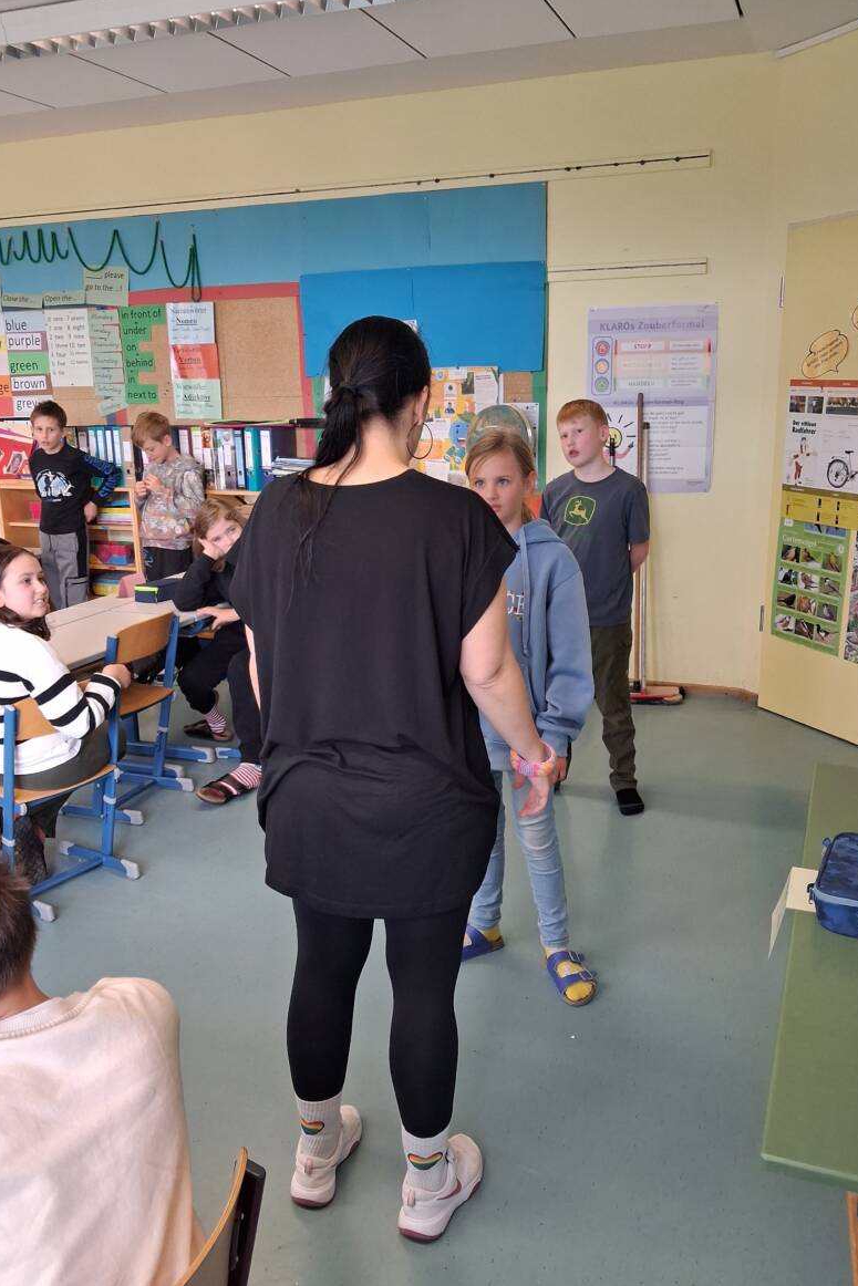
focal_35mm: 29
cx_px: 434
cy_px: 624
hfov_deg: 45.0
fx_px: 1036
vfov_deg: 63.6
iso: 250
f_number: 1.8
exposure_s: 1/100
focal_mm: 4
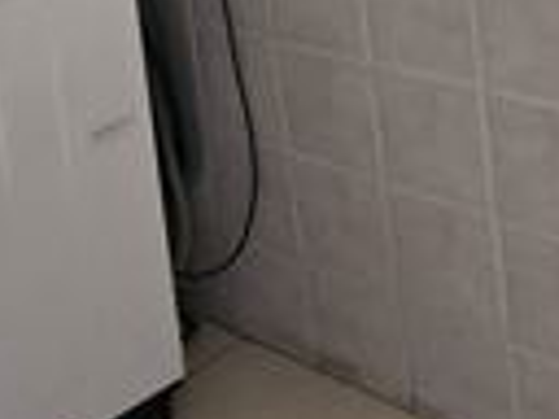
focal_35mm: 82
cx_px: 72
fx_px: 1324
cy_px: -168
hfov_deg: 23.3
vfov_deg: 16.7
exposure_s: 1/48.1
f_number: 1.7
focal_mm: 6.3
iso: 250
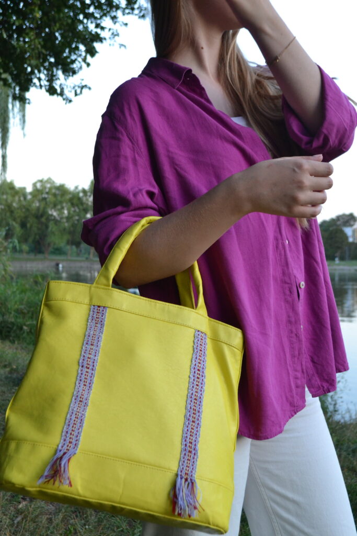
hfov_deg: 28.1
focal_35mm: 48
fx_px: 714
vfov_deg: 41.1
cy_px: 268
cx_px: 178
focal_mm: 32
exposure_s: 1/200
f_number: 5.6
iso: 1600
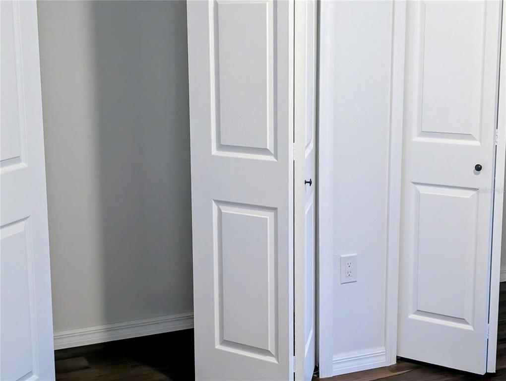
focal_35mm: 49
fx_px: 717
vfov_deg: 29.7
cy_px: 190
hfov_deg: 38.9
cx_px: 253
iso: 855
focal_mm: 6.9
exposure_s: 1/60
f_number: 1.68
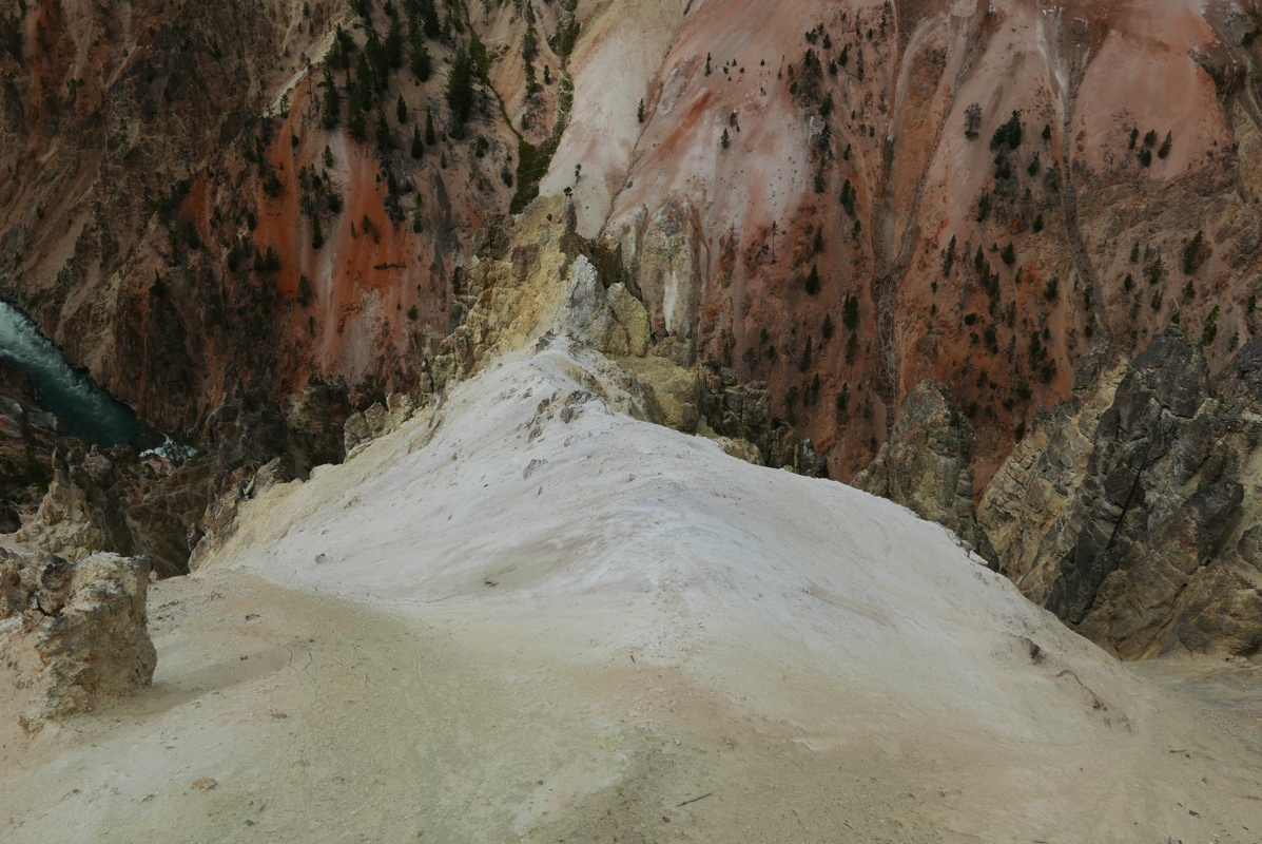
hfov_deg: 54.4
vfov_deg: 37.9
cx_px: 631
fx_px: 1228
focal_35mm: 35
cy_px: 422
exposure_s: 1/1300
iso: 200
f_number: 5.6
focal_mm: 15.9
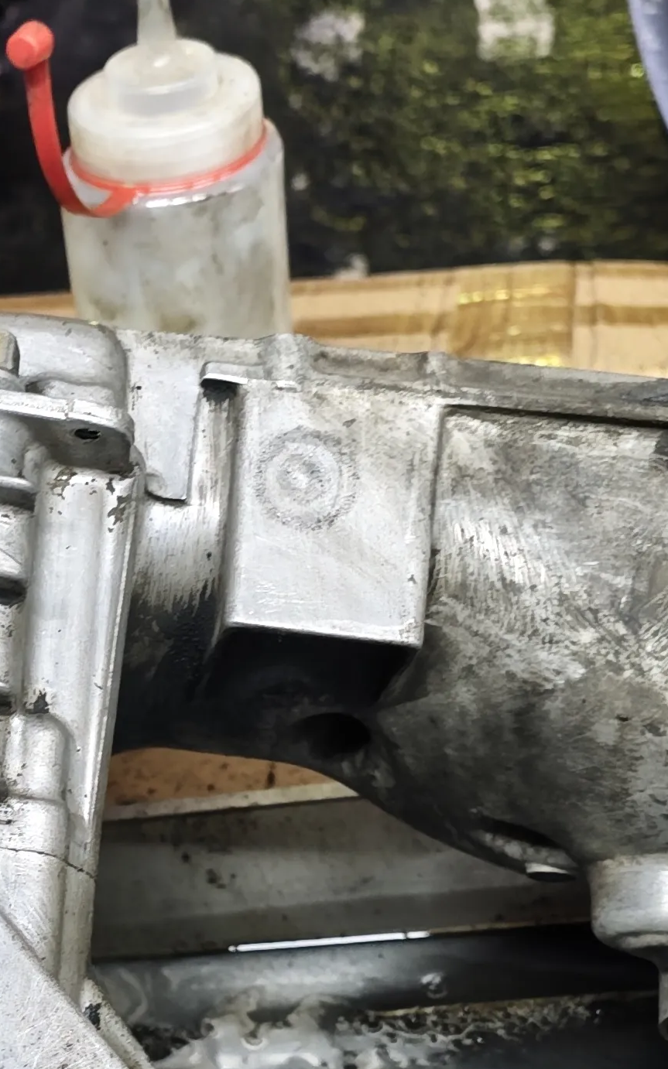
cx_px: -113
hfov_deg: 17.3
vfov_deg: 28.3
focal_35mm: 72
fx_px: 2099
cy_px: 741
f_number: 1.7
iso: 1250
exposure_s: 1/30
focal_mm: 6.07
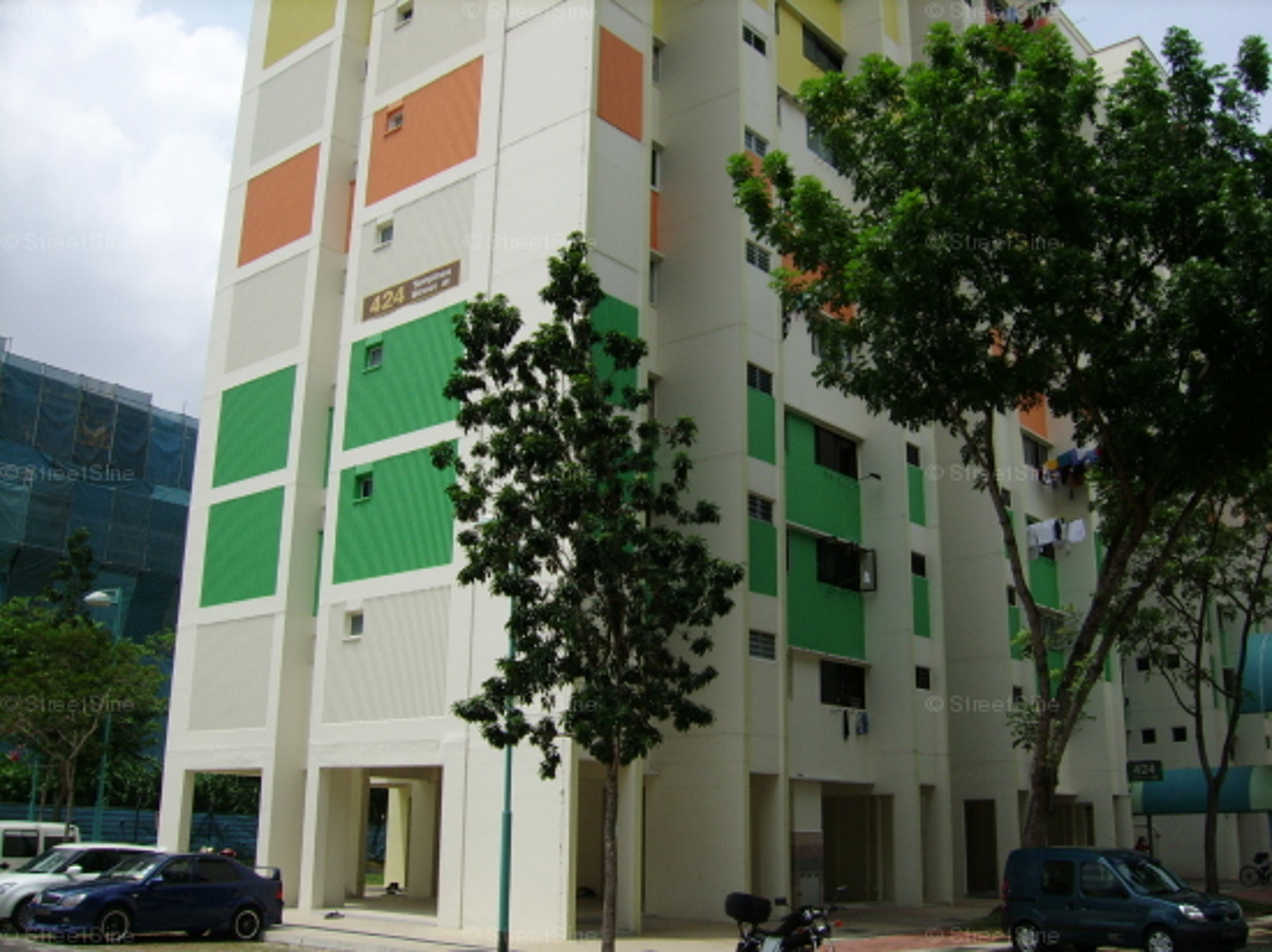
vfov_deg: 40.7
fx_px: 1286
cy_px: 476
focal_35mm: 35
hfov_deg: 52.6
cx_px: 636
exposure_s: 1/648
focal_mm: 5.95
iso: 50
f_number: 5.8
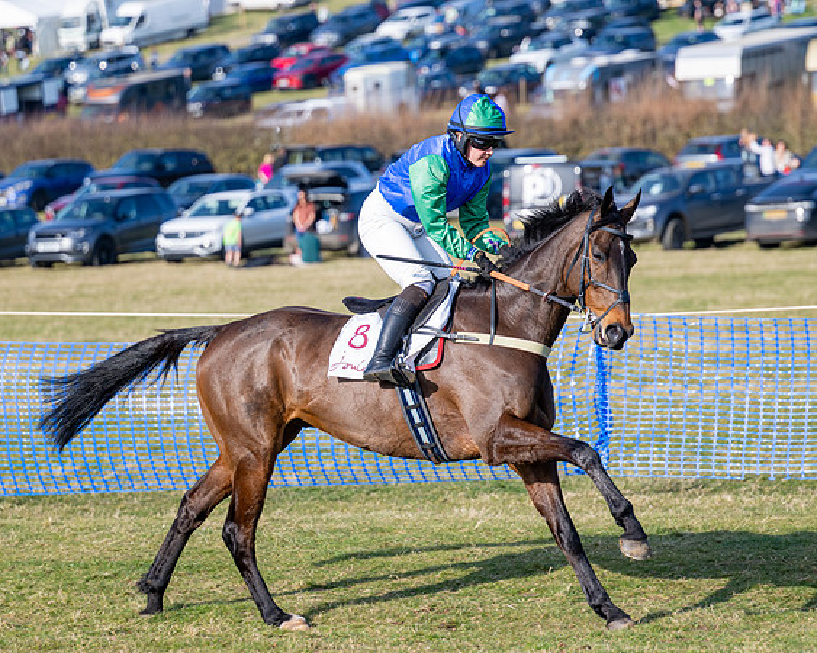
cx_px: 397
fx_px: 4716
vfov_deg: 7.9
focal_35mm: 195
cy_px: 327
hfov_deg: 9.9
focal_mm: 115
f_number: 2.8
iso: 100
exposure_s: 1/1250
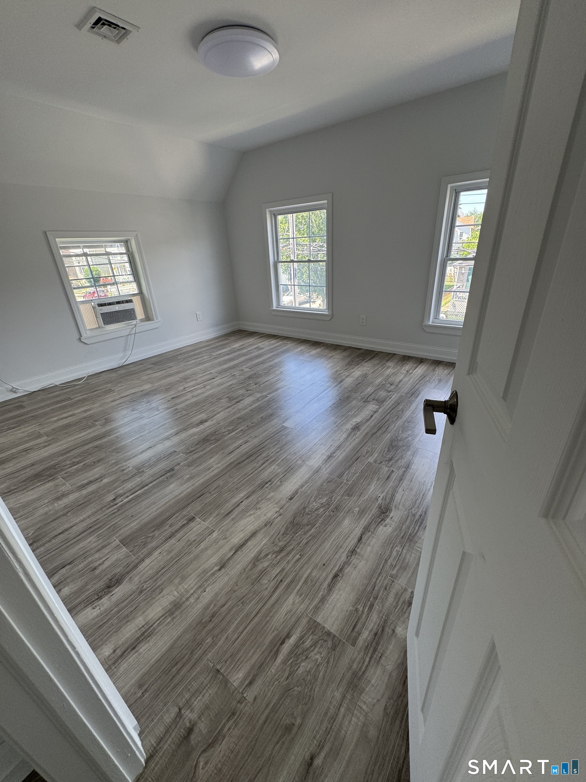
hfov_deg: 85.7
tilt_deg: -24.3
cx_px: 293
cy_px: 391
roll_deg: +3.4
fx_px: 316
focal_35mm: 14
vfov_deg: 102.1
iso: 50
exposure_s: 1/99
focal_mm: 2.22
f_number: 2.2
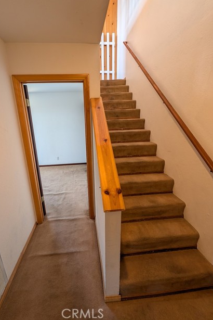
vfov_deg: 108.3
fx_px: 115
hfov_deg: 85.0
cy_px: 155
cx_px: 92
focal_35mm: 13
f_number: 1.7
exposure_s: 1/60
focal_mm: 2.02
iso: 88
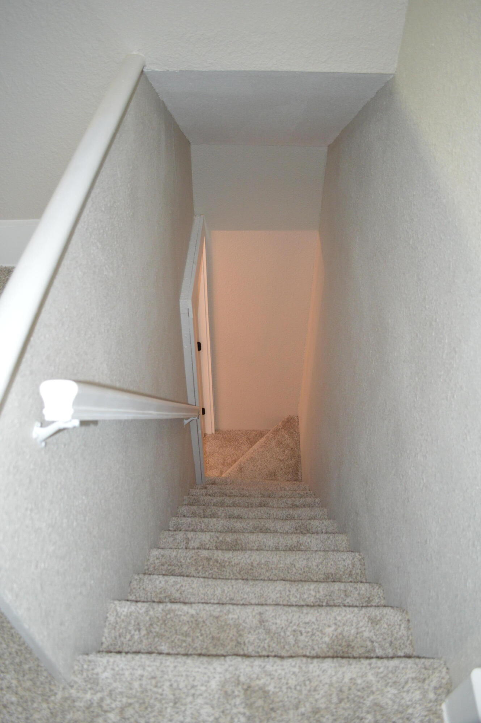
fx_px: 542
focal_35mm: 27
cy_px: 362
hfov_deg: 47.8
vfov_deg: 67.4
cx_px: 240
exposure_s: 1/60
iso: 1100
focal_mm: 18
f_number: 3.5
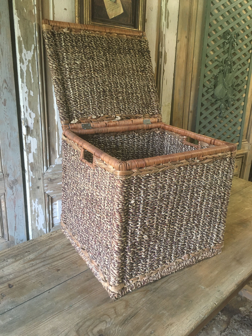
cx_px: 126
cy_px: 168
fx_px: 281
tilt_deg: -18.3
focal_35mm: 29
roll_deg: -4.2
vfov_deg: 61.7
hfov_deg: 48.2
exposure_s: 1/33
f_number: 2.2
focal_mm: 4.15
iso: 160
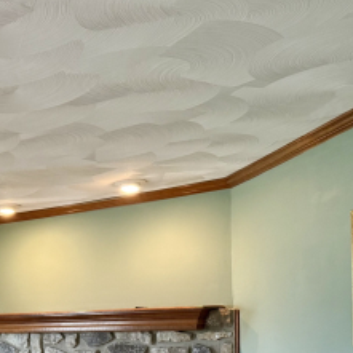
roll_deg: +1.6
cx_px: -109
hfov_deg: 23.6
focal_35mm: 64
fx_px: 738
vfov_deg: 25.8
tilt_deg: +0.8
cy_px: 337
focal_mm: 6.76
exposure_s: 1/60
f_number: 1.78
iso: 200
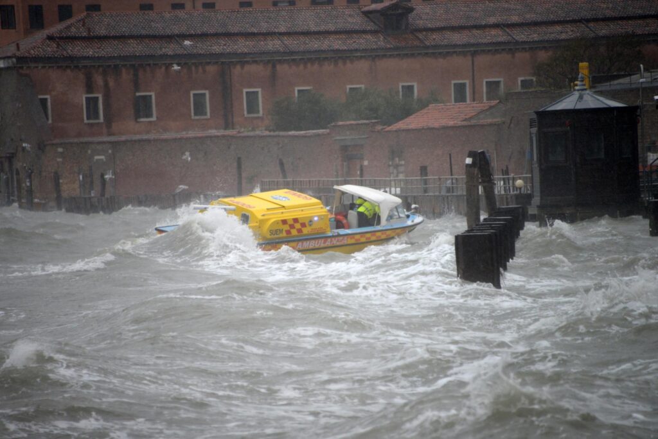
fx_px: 5486
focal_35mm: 300
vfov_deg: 4.6
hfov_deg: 6.9
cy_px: 220
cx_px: 329
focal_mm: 300
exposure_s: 1/800
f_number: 5.6
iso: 1400
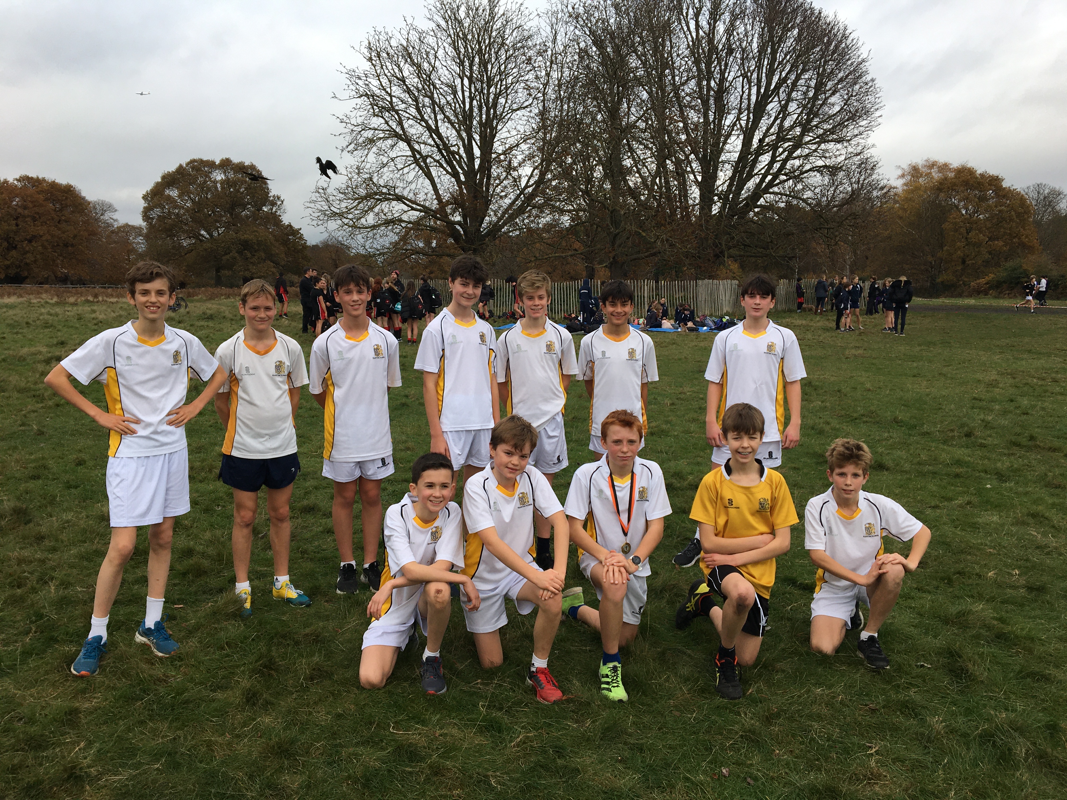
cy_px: 400
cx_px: 534
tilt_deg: -6.7
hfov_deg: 61.7
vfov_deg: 48.2
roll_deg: +0.0
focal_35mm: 29
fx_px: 894
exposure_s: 1/605
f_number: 2.2
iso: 25
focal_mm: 4.15
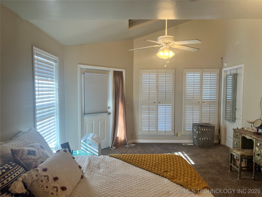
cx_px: 131
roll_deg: +0.4
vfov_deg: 53.1
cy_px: 98
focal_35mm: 26
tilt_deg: -3.9
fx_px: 197
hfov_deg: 67.3
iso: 80
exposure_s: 1/120
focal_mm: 5.7
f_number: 1.5
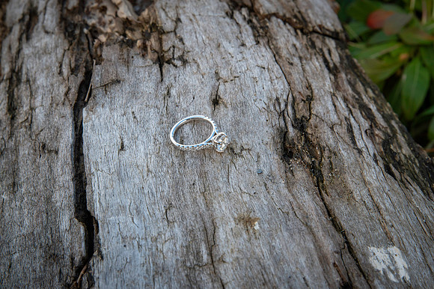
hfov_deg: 27.8
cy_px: 144
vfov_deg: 18.7
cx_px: 217
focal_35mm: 73
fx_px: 877
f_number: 14
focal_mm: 70
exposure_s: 1/320
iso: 1250
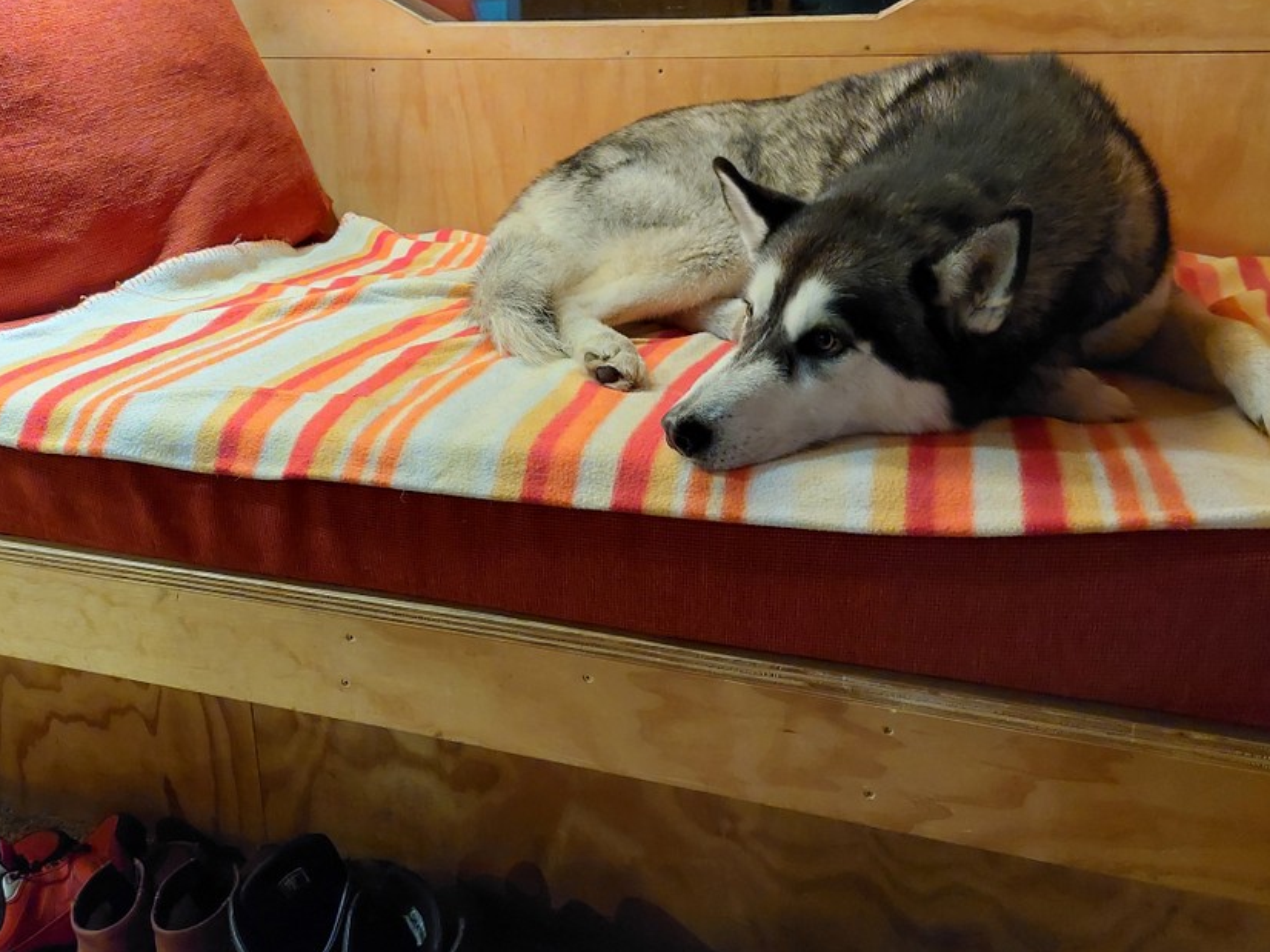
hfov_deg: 58.3
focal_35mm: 31
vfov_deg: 45.2
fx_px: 1137
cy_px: 389
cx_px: 584
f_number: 1.8
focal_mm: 5.23
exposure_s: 1/17
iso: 2000
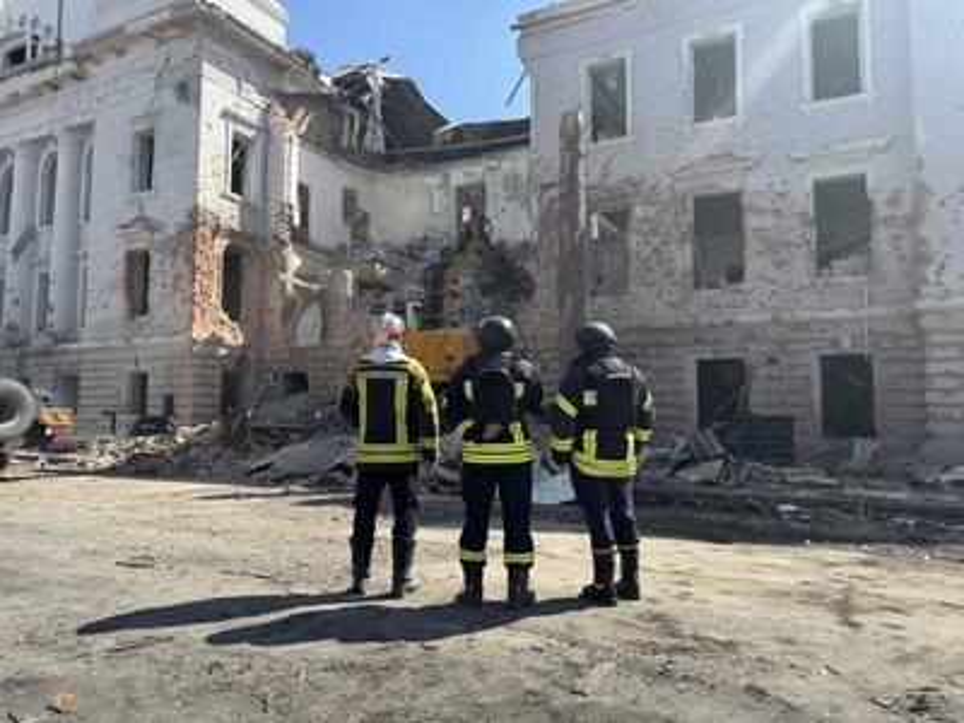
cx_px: 482
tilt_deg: +5.1
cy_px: 362
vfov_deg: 56.8
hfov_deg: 71.6
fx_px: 668
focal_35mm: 24
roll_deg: +0.2
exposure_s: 1/2833
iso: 80
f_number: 1.78
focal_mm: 6.76
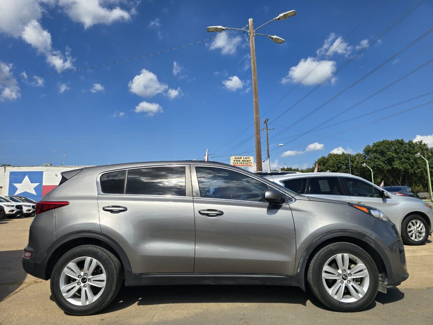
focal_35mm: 23
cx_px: 216
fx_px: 288
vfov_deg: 58.9
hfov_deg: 73.9
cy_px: 162
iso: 12
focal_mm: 6.3
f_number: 1.7
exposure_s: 1/1179
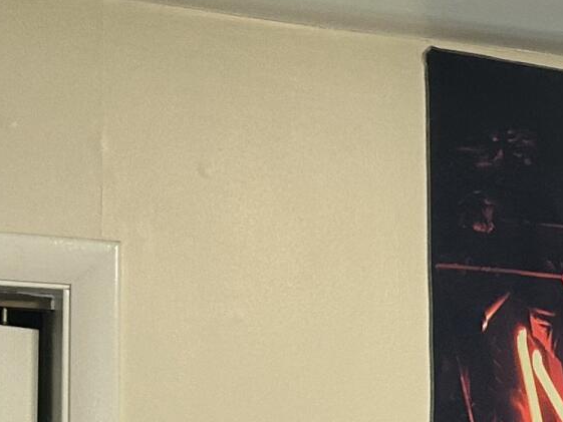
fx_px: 2261
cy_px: 531
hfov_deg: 12.9
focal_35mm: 139
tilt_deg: +2.5
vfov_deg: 10.5
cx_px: 1015
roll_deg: +0.1
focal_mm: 5.7
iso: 125
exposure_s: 1/60
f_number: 1.5
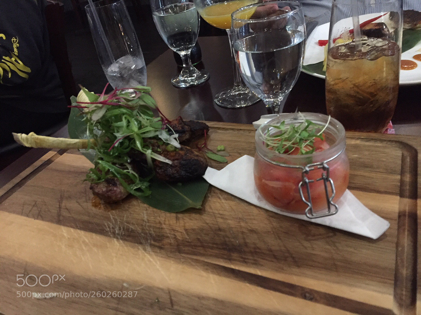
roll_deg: +10.4
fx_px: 353
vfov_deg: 48.2
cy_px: 158
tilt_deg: -32.2
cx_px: 210
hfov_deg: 61.7
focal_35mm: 29
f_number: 2.2
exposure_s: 1/15
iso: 500
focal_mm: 4.15
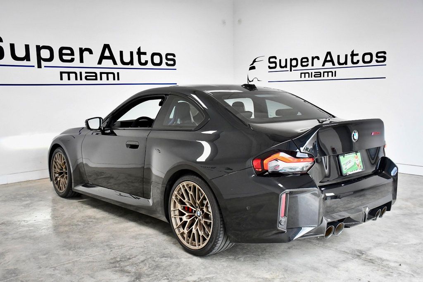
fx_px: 423
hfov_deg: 53.1
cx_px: 212
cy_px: 141
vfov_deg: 36.9
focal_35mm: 36
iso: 2500
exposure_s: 1/400
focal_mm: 24
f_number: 5.6
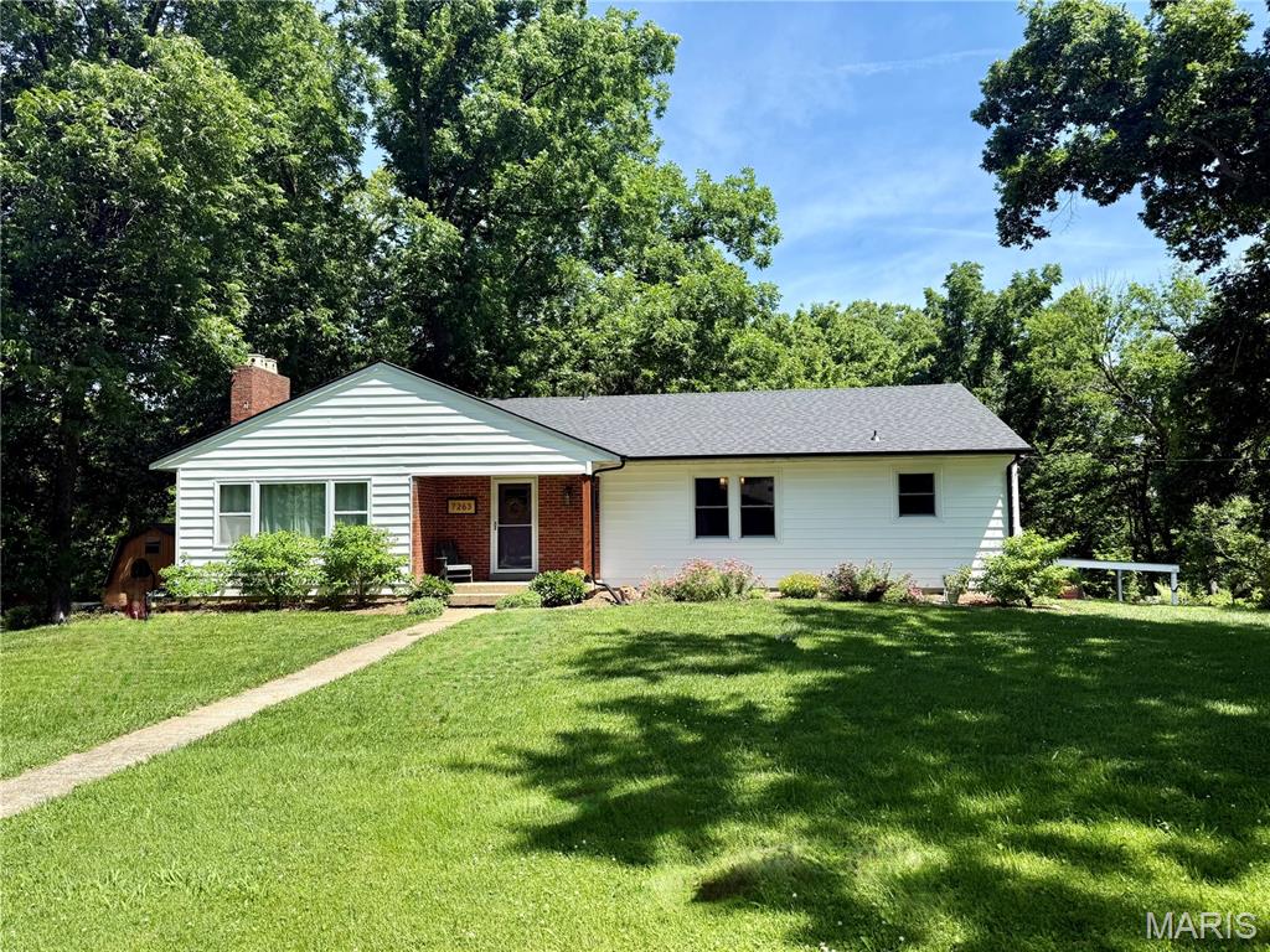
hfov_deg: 71.6
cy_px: 476
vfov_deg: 56.8
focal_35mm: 24
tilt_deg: +3.8
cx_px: 635
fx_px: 881
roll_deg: +1.4
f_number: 1.78
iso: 80
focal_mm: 6.76
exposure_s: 1/2370
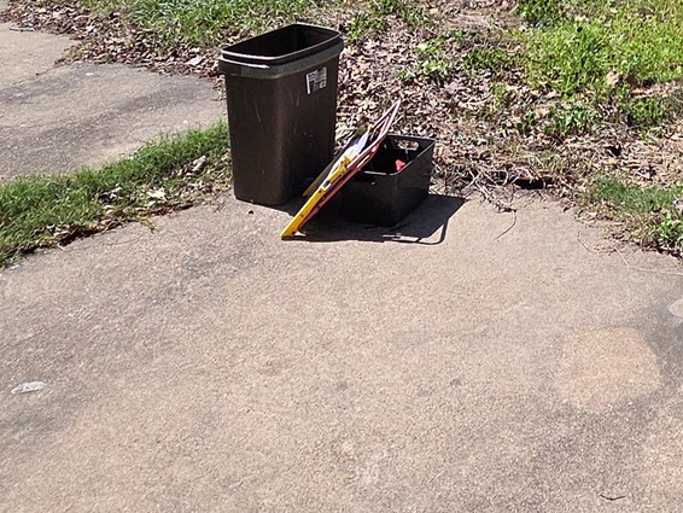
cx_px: 646
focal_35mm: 47
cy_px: -188
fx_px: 928
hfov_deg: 37.1
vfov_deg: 25.6
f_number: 2.2
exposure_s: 1/1737
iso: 50
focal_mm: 2.2
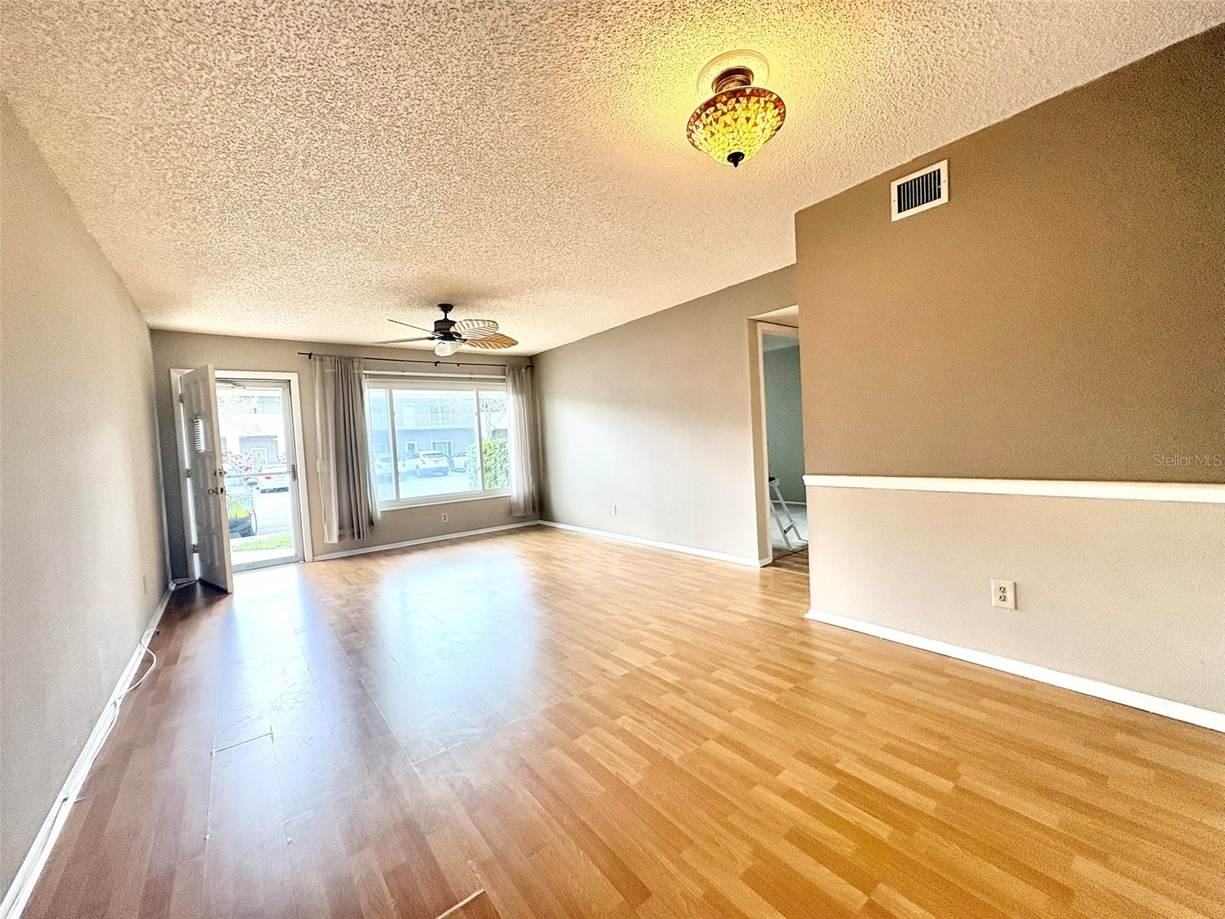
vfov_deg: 85.7
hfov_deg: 102.1
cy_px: 460
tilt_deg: -1.9
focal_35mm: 14
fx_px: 495
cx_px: 612
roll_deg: +3.4
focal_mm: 2.22
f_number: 2.2
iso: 80
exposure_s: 1/120
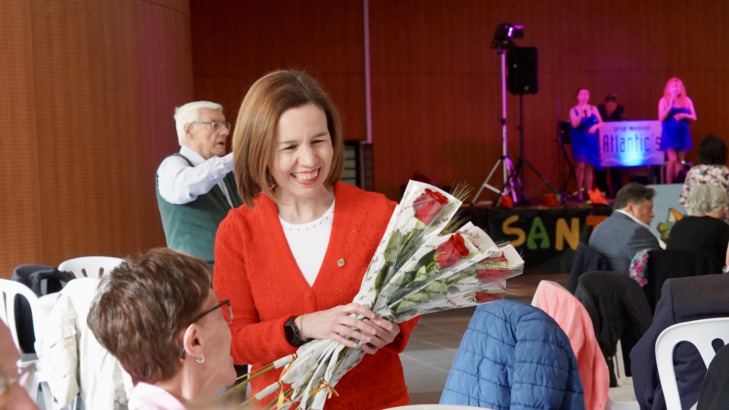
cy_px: 271
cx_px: 369
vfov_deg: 16.1
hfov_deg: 28.2
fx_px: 1450
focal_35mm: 75
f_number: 5
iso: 5000
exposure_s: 1/160
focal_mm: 43
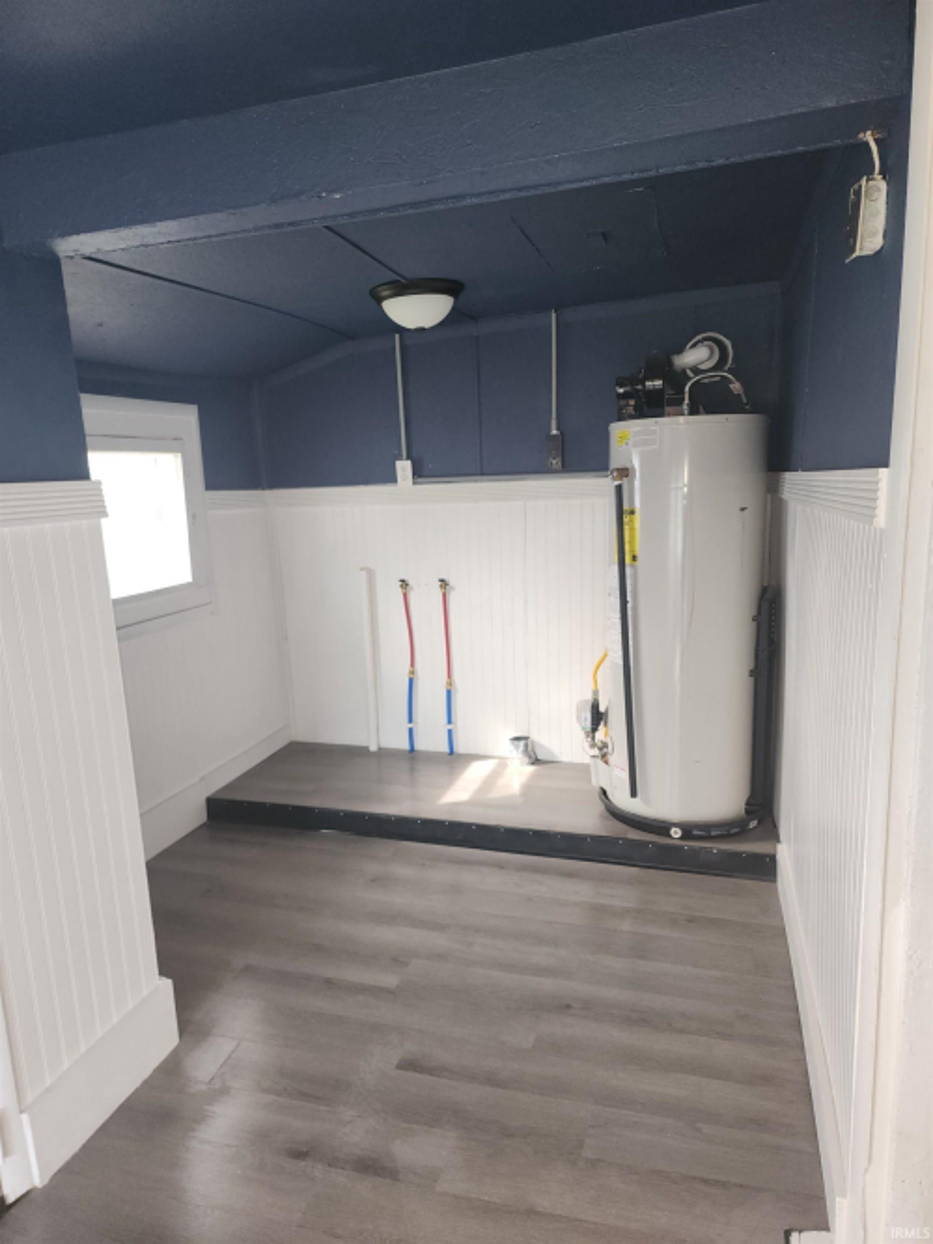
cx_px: 466
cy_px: 622
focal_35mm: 23
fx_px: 827
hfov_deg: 58.9
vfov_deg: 73.9
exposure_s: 1/60
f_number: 1.8
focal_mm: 6.4
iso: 125
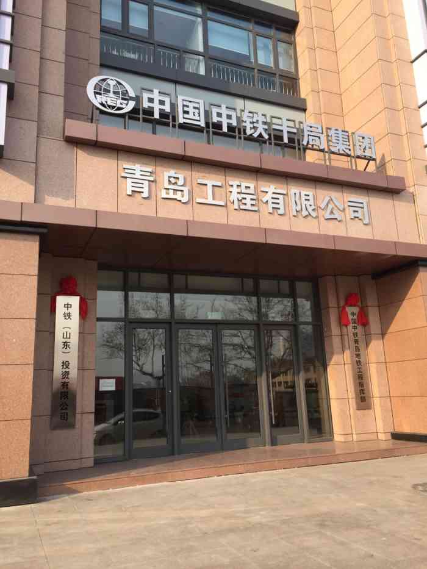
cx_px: 214
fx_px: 477
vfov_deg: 61.7
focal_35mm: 29
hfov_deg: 48.2
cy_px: 284
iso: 32
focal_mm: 4.15
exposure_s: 1/670
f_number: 2.2
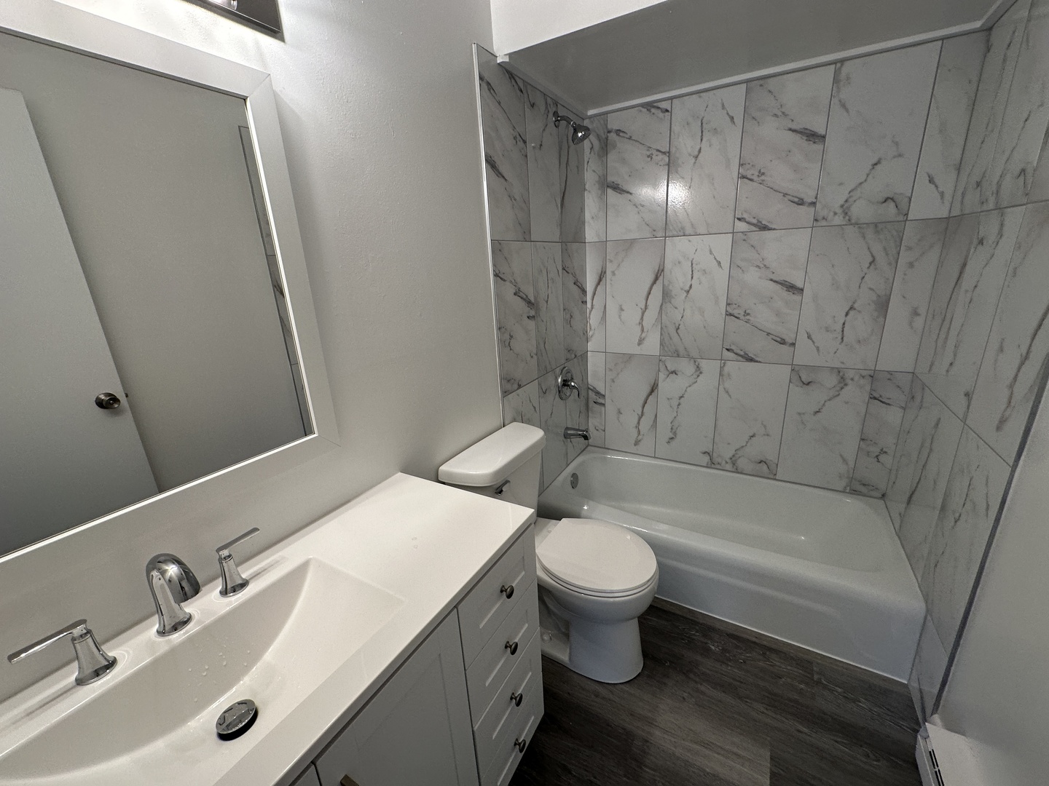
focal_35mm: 14
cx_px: 524
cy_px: 393
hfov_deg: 102.1
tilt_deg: -17.3
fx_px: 424
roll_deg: +3.4
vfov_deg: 85.7
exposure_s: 1/120
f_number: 2.2
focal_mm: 2.22
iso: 100
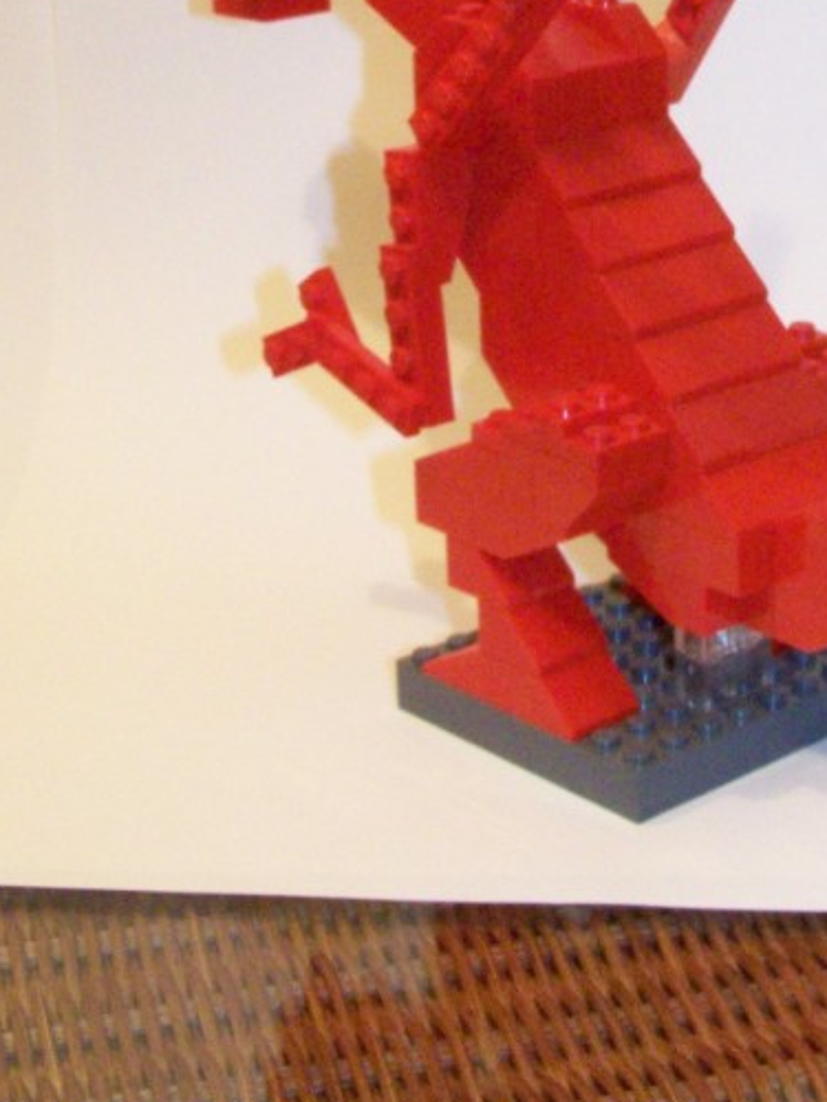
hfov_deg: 17.7
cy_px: 181
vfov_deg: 23.4
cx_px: 728
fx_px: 2612
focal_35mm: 82
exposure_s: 1/4
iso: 400
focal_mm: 6.7
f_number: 7.1
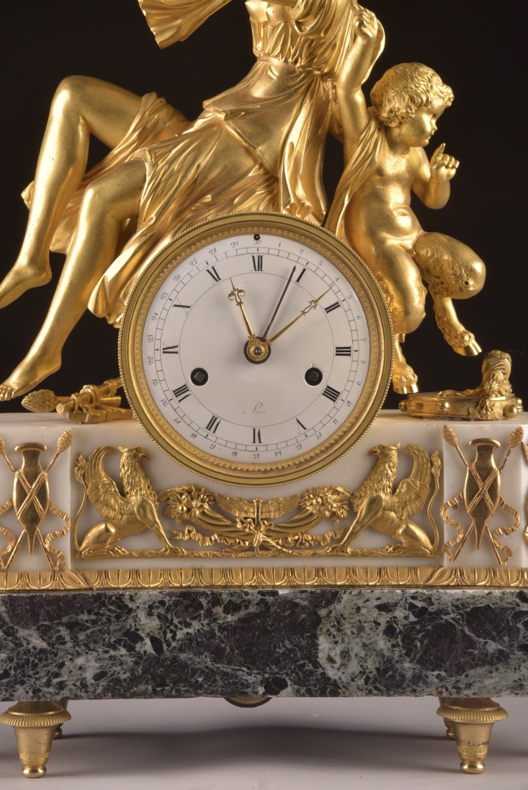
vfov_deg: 13.7
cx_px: 264
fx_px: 3297
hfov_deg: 9.2
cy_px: 395
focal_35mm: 150
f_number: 25
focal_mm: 150
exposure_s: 1/125
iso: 400
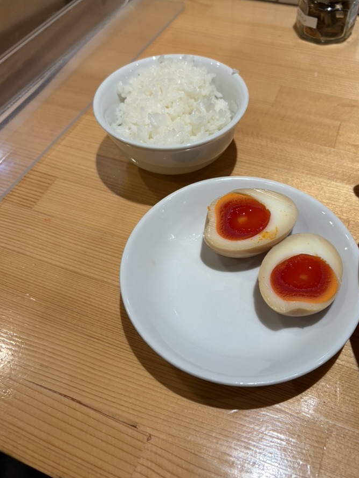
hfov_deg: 46.8
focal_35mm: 30
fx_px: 415
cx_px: 198
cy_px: 228
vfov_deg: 59.9
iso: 32
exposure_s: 1/100
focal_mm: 5.96
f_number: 1.6
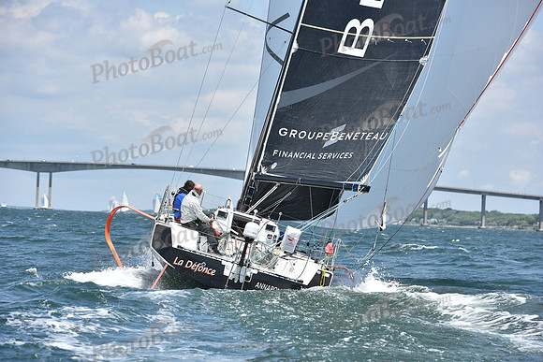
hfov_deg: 14.7
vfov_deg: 9.8
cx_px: 272
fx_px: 2112
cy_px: 181
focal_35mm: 140
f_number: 6.3
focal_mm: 140
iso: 250
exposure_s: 1/1250
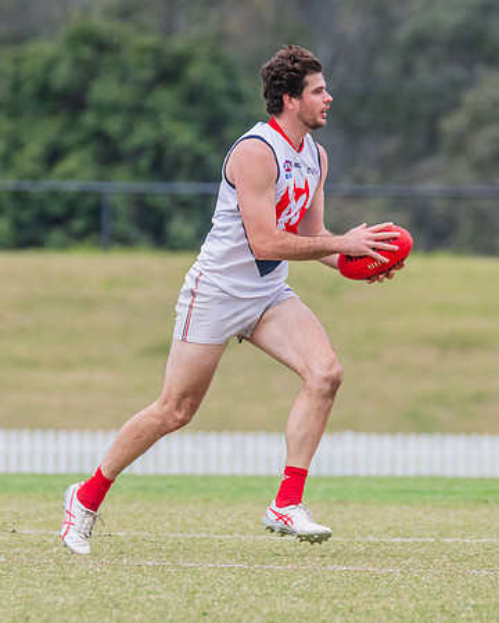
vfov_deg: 2.3
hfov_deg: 1.9
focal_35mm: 829
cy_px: 335
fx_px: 15312
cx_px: 266
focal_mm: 420
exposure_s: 1/1250
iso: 800
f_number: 7.1
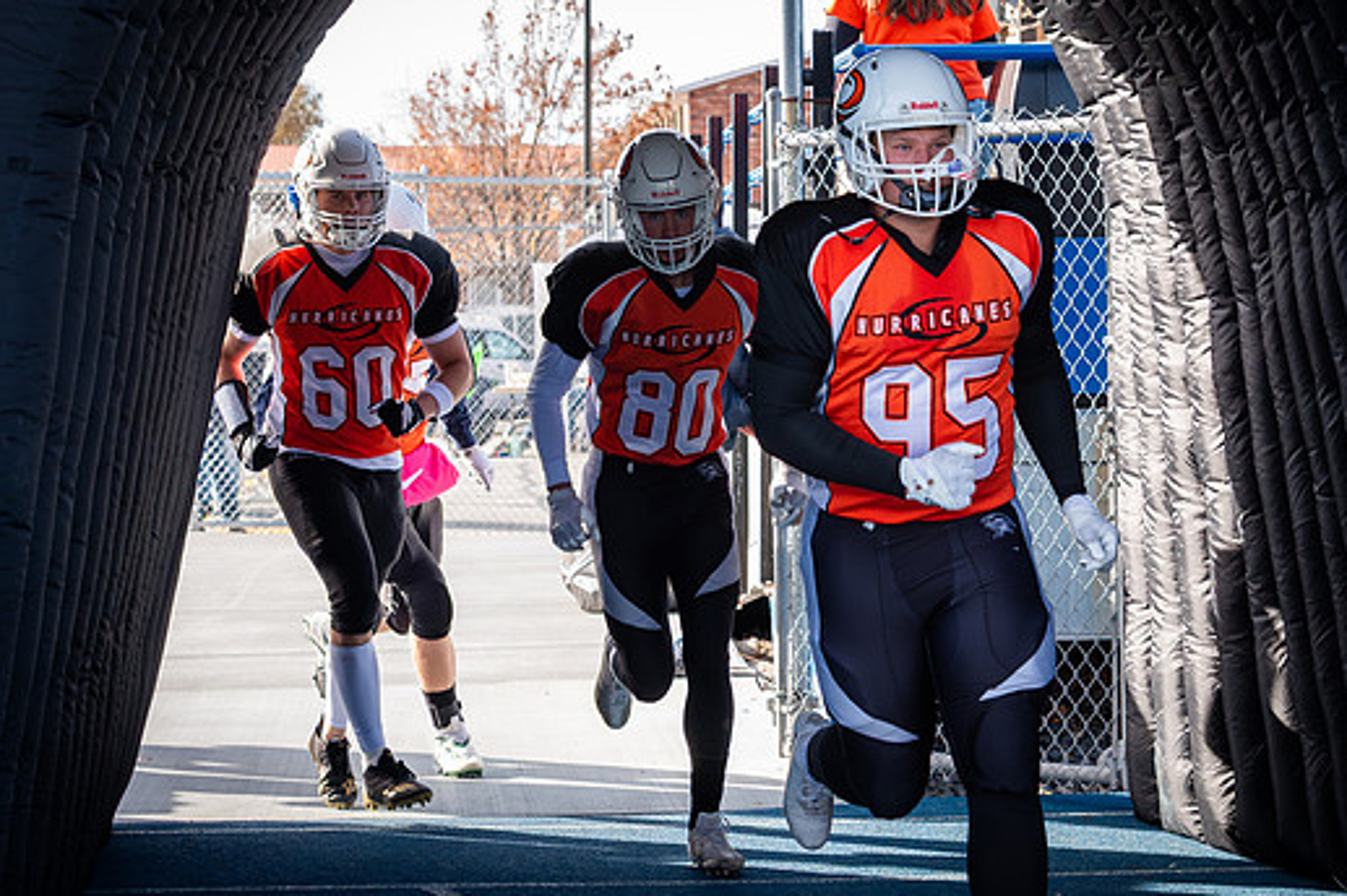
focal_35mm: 113
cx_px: 906
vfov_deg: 12.1
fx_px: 4225
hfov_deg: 18.1
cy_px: 302
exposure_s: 1/640
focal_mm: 70
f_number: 5.6
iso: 1000
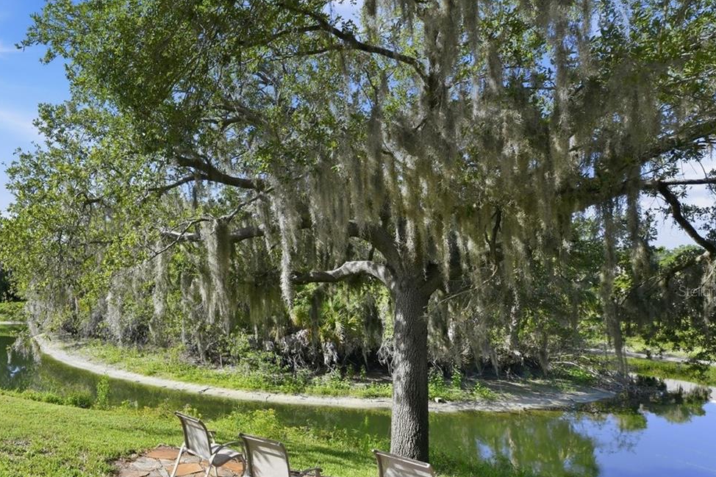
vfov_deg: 54.6
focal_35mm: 23
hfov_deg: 69.6
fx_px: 457
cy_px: 291
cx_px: 156
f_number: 9
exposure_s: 1/160
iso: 100
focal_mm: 14
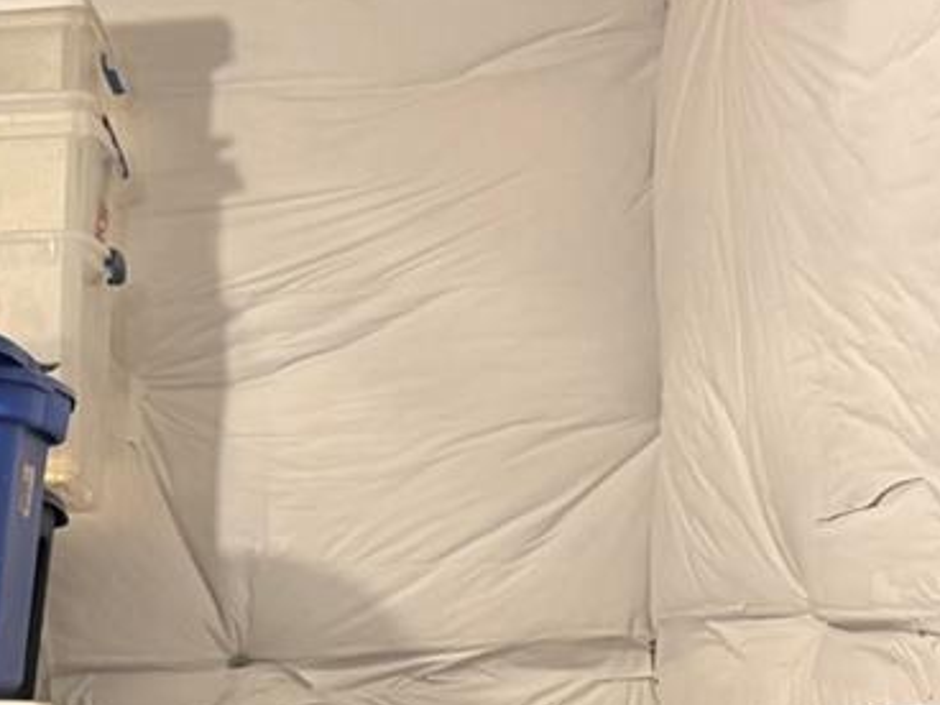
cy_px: 628
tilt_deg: +3.8
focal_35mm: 94
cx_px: 255
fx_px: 2553
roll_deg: +0.5
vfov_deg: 15.5
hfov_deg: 20.7
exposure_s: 1/60
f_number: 1.78
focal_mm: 6.76
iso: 320
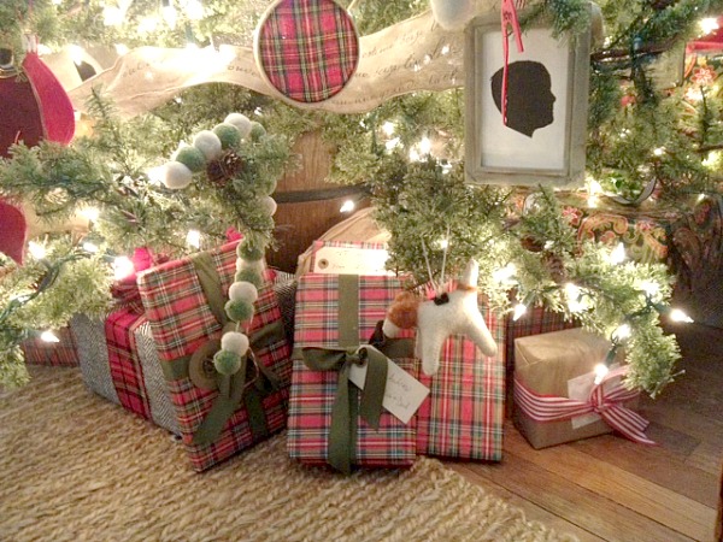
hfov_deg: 52.6
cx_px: 362
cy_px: 271
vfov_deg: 40.7
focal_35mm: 35
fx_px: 731
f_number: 2.4
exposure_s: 1/15
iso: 640
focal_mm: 4.28
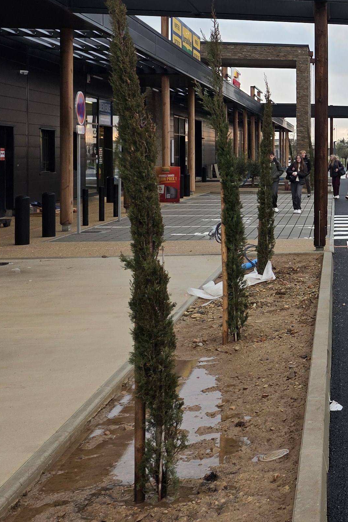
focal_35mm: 60
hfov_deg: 19.4
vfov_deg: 33.1
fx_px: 870
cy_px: 165
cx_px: 536
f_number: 1.7
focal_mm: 6.25
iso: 80
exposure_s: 1/180
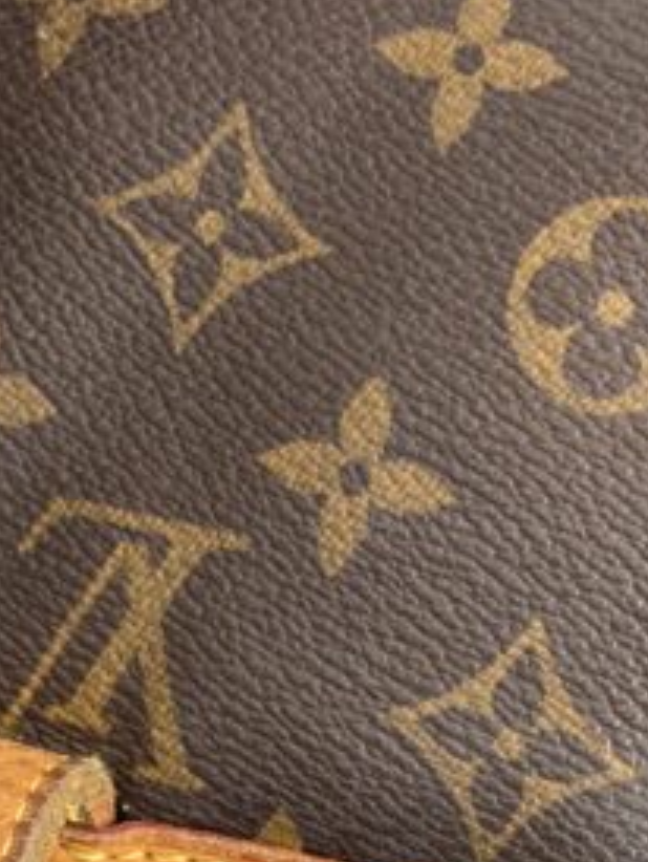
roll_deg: +5.6
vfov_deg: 13.7
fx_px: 3489
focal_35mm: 140
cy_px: 1054
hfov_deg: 10.6
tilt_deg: -36.9
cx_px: 406
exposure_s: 1/60
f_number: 1.78
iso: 160
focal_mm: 6.76
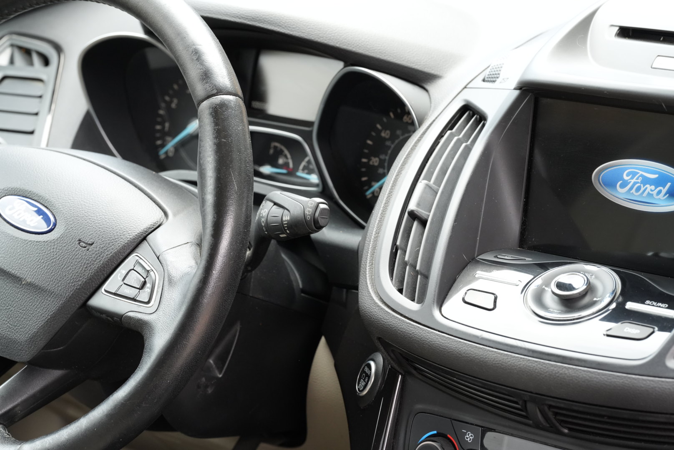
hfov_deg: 19.4
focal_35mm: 105
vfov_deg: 13.1
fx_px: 1967
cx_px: 337
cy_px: 225
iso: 3200
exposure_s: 1/250
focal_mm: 105
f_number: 8
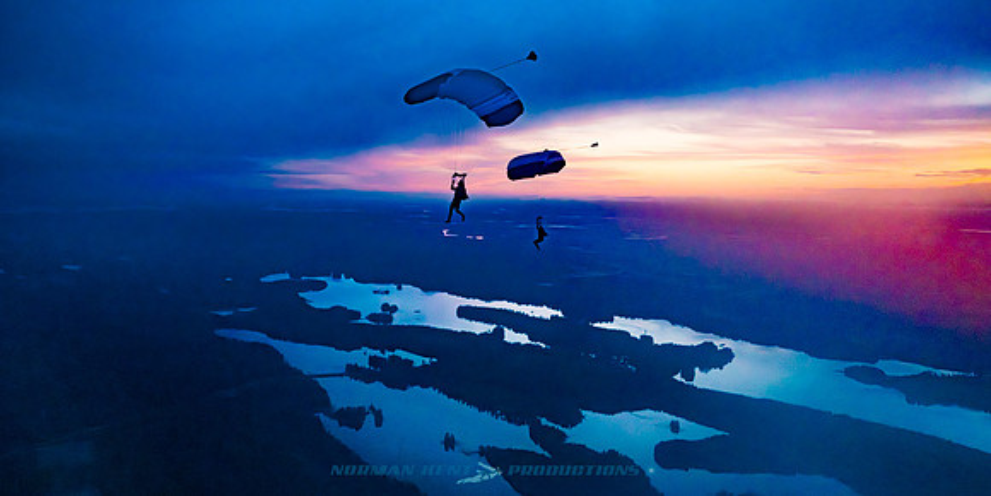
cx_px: 496
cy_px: 173
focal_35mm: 29
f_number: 4
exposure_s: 1/1600
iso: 6400
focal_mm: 27
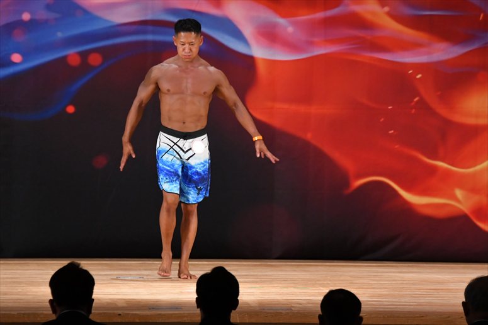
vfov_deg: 5.7
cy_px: 162
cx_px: 244
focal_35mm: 240
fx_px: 3252
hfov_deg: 8.6
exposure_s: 1/400
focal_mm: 160
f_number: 5.6
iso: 3600
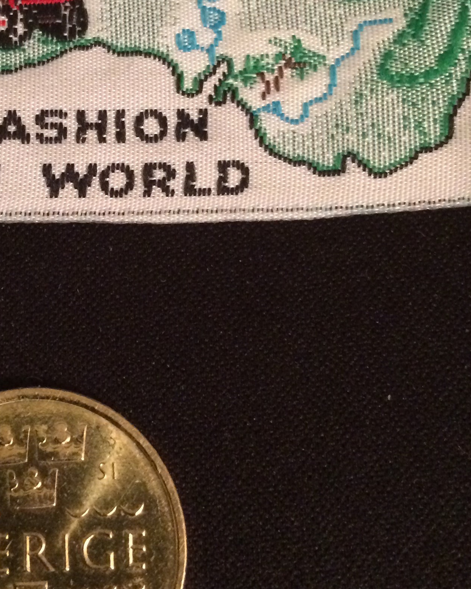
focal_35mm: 59
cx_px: 114
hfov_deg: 25.5
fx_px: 1028
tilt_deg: -71.1
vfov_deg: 31.4
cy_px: 145
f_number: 2.2
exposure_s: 1/17
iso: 400
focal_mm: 4.15
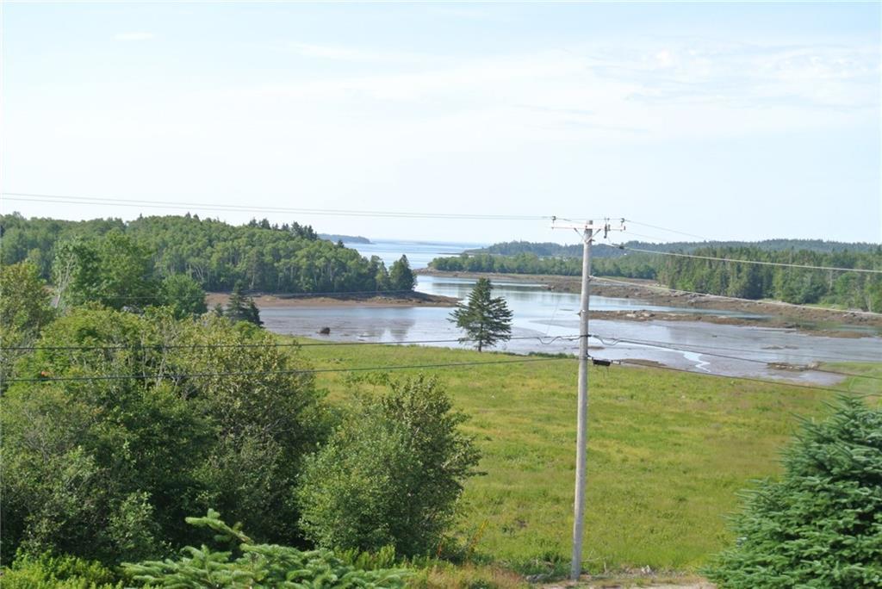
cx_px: 441
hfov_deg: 25.0
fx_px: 1986
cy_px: 294
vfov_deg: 16.9
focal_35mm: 81
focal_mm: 30
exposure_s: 1/250
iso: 110
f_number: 5.6
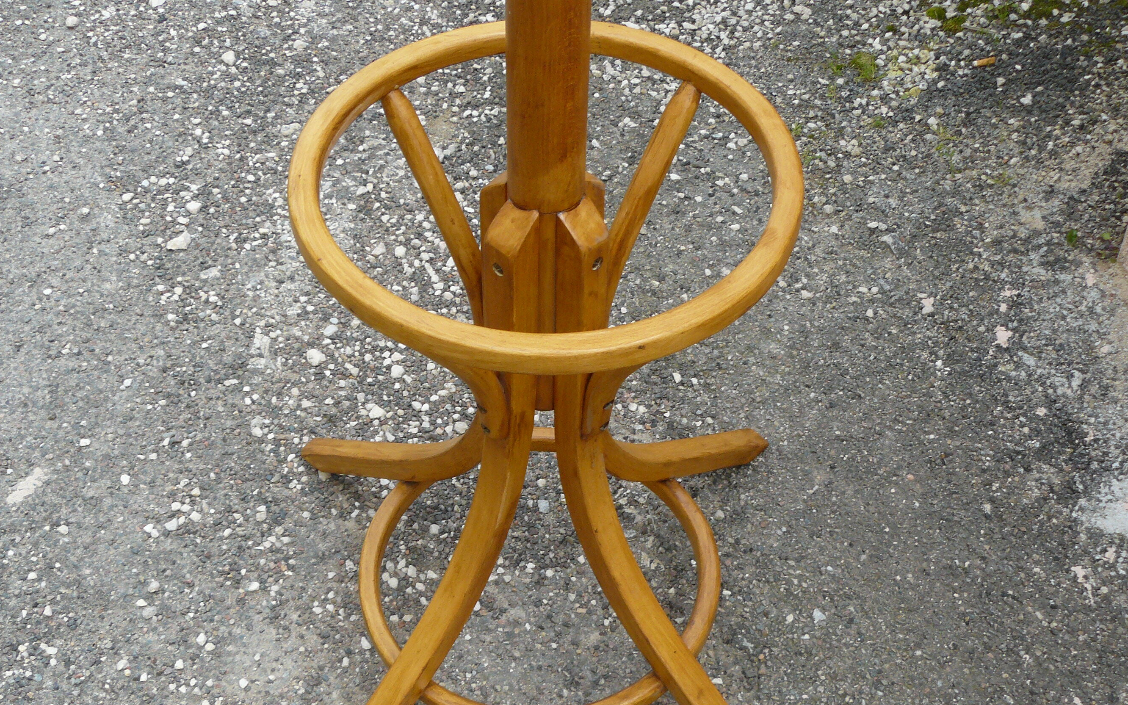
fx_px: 1353
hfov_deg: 45.2
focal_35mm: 44
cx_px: 525
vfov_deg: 29.1
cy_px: 430
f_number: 4
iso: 100
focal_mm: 6
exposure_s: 1/200
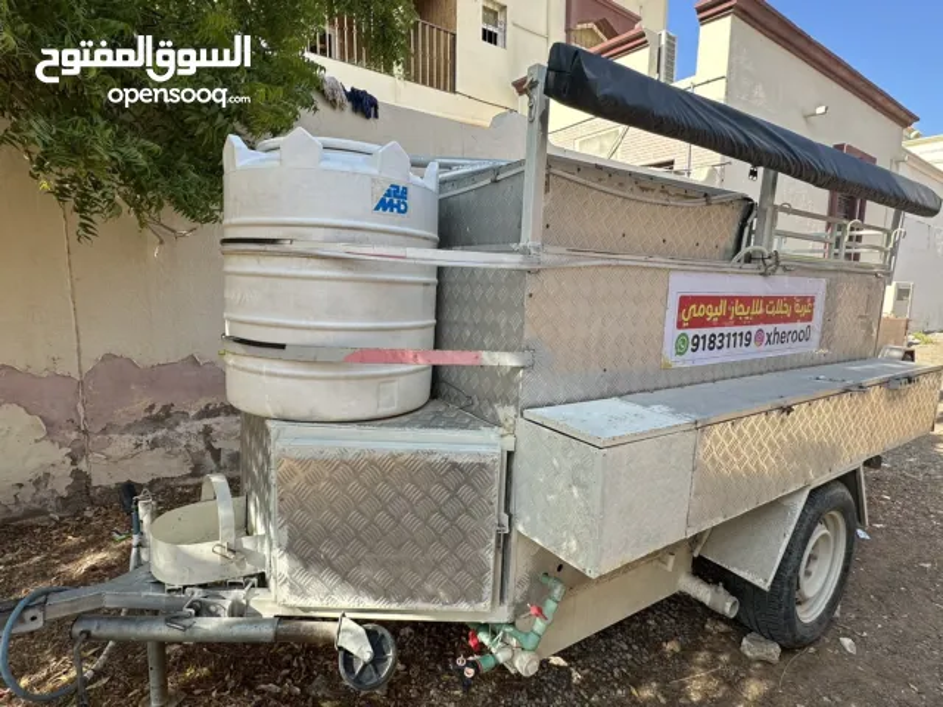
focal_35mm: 14
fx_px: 381
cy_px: 354
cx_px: 472
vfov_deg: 85.7
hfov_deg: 102.1
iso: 40
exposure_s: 1/410
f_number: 2.2
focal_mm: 2.22
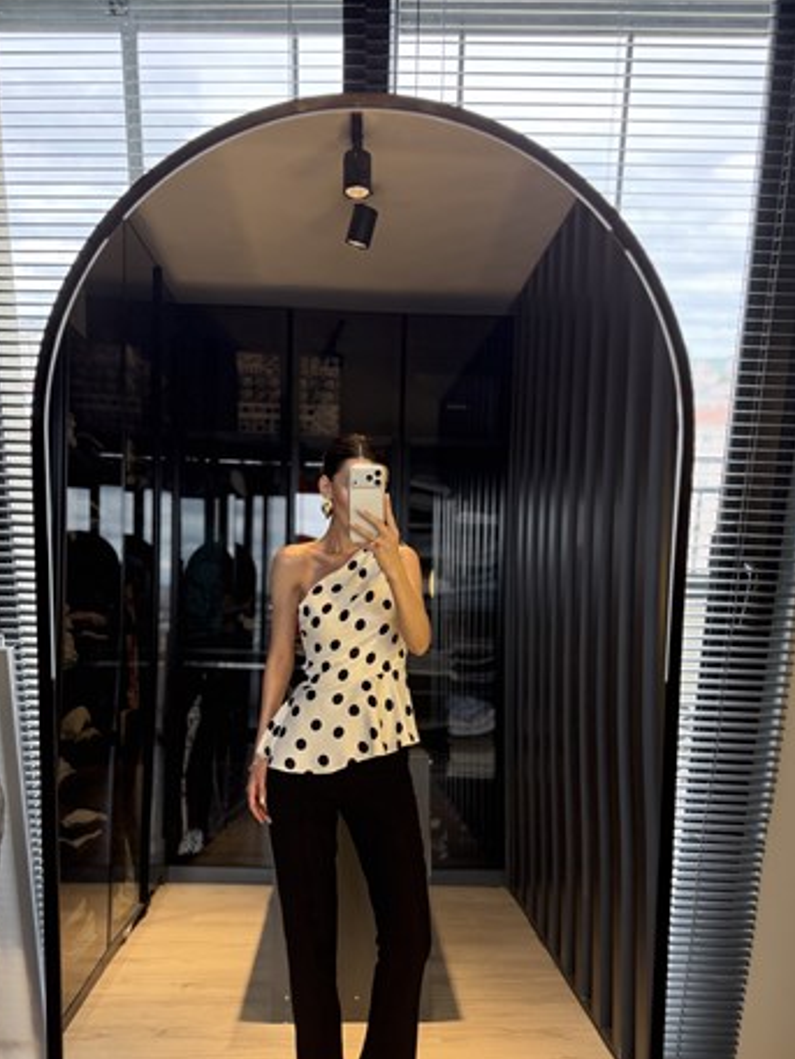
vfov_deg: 63.3
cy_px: 585
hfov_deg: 49.8
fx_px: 857
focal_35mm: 28
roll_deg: -0.9
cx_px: 392
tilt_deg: -14.7
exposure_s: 1/169
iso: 200
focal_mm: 6.76
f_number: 1.78
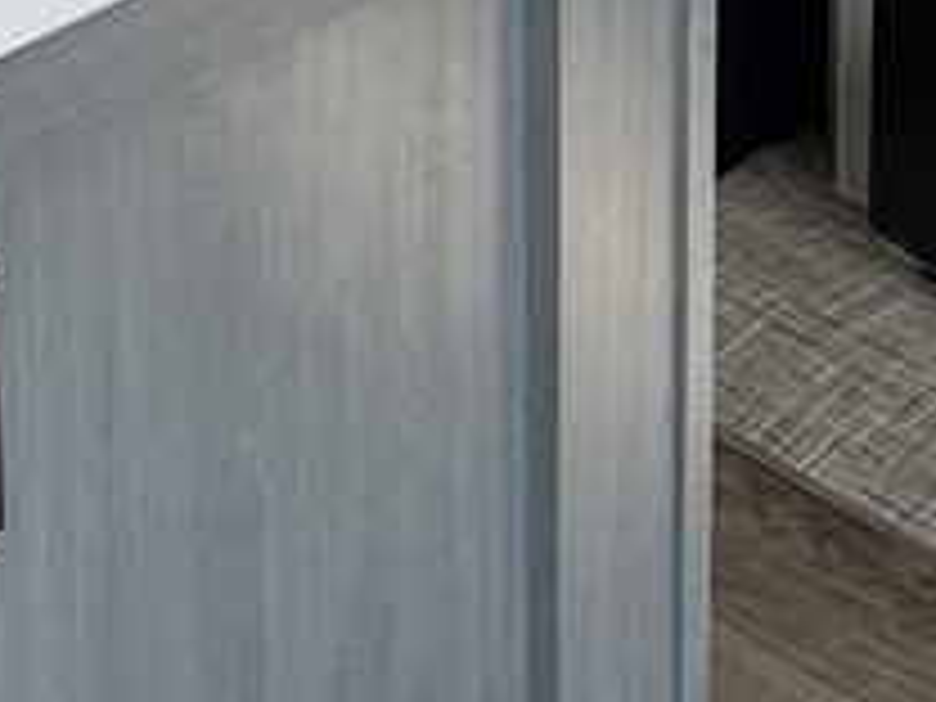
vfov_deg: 9.0
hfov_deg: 13.1
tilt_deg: -15.3
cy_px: -972
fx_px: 4056
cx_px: 256
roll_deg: +1.0
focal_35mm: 150
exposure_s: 1/121
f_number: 1.5
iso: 64
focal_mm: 5.7
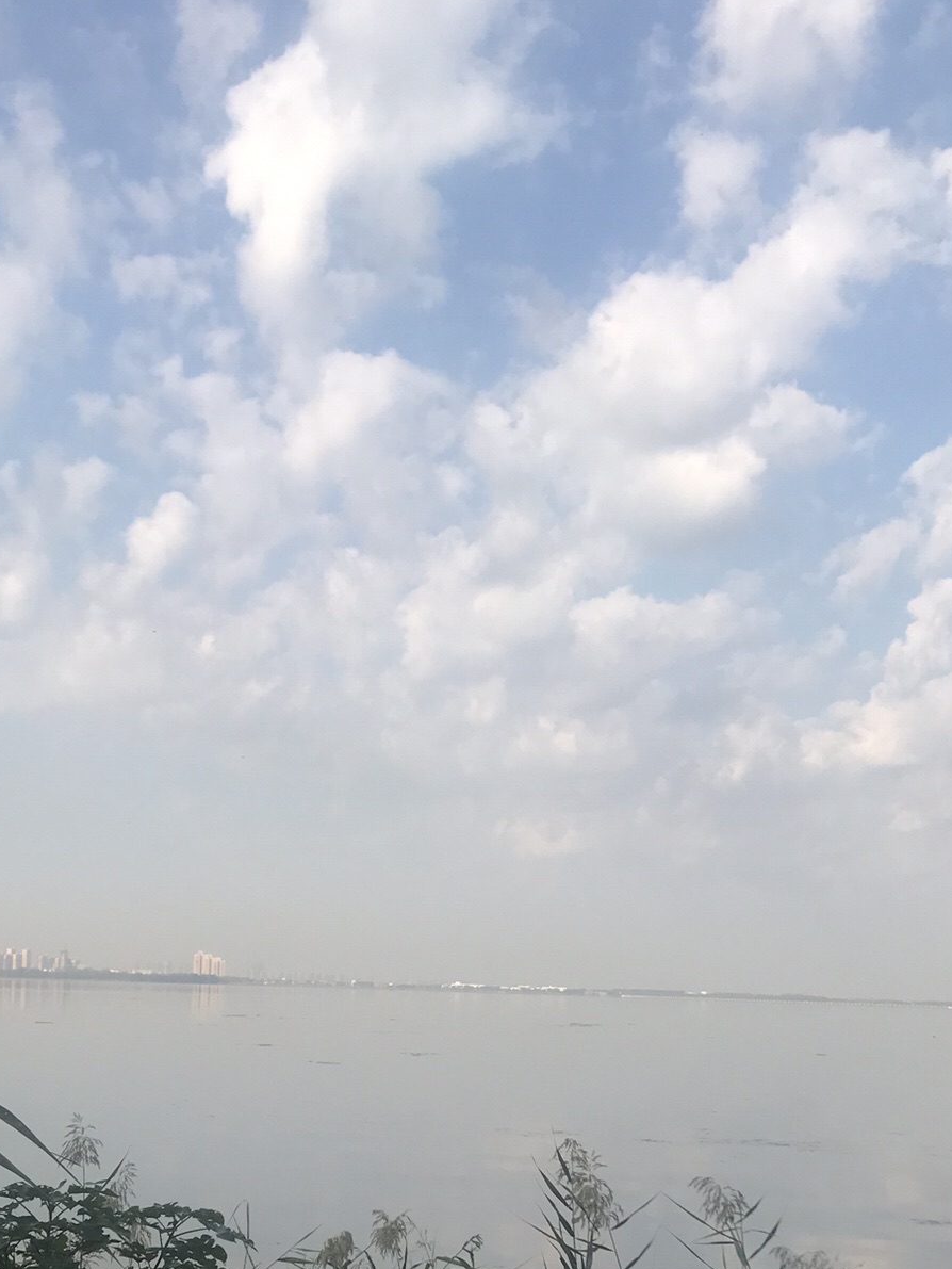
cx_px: 411
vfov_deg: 39.5
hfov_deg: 30.9
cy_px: 925
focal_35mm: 47
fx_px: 1723
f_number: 1.8
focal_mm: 3.99
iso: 20
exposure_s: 1/2283
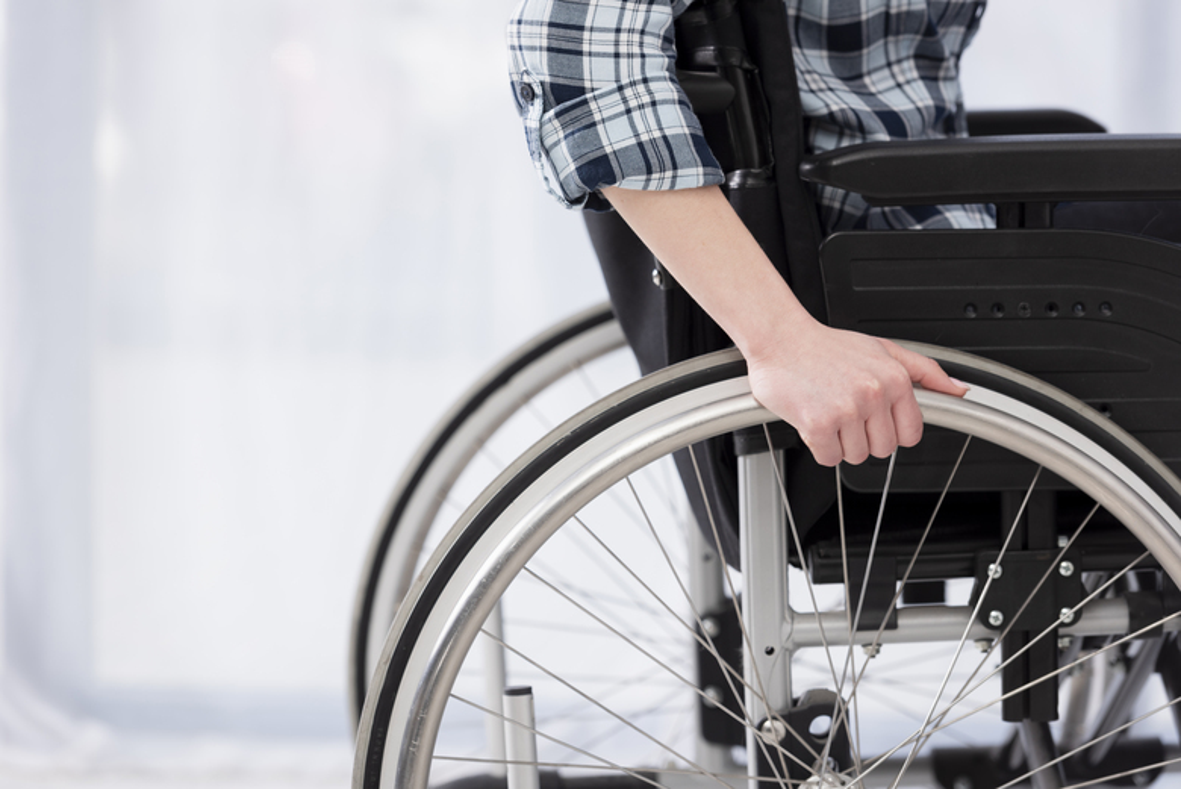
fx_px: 4431
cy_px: 394
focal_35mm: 135
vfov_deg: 10.2
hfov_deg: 15.2
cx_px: 590
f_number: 4.5
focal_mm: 135
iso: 125
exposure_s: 1/200
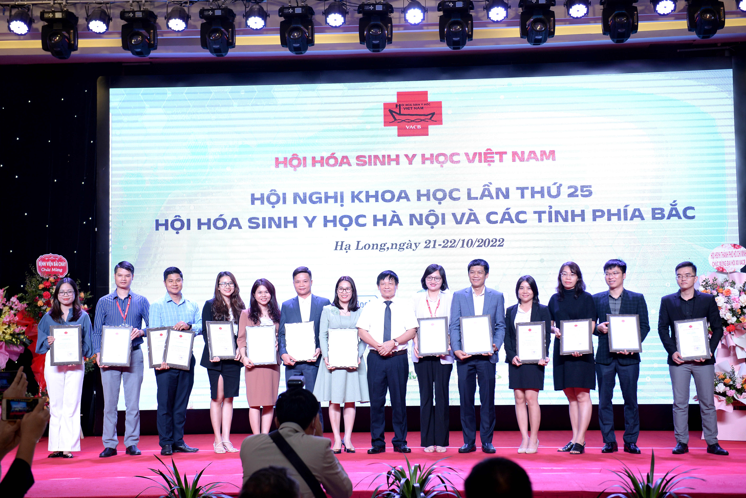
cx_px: 378
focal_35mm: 55
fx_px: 1140
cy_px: 246
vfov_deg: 24.6
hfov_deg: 36.2
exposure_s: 1/200
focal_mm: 52
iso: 800
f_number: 4
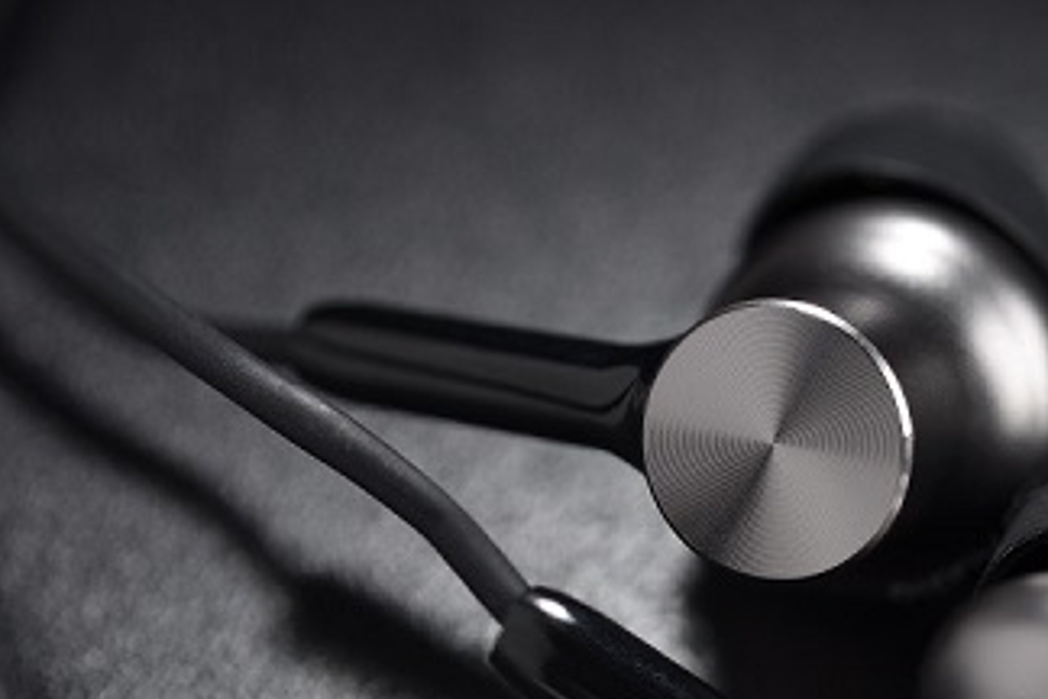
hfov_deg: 18.4
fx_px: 3231
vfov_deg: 12.3
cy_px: 586
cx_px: 598
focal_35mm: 111
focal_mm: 60
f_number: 7.1
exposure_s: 1/100
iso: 100
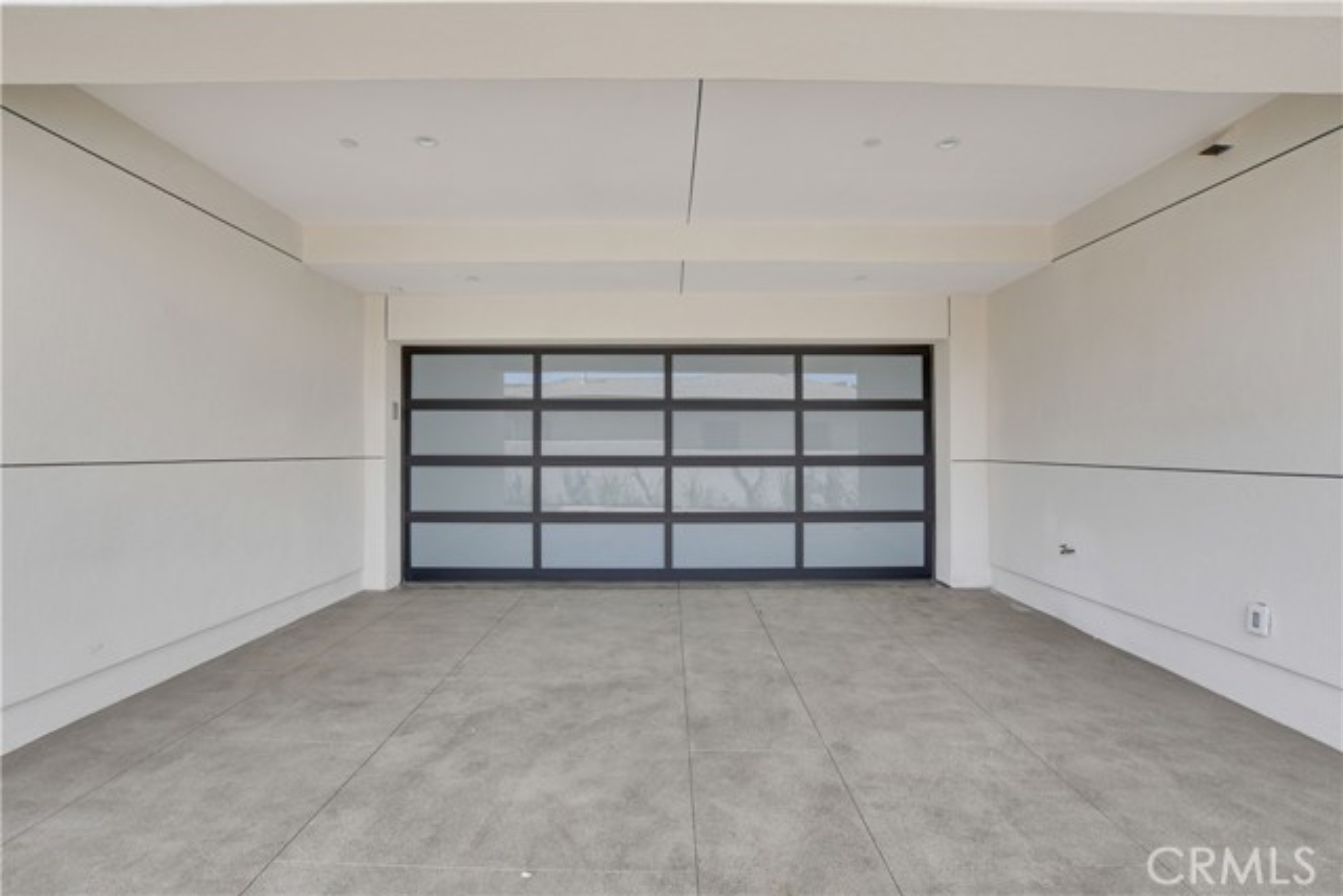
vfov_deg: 77.4
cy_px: 448
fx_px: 560
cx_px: 672
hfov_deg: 100.4
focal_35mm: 15
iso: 400
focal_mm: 10
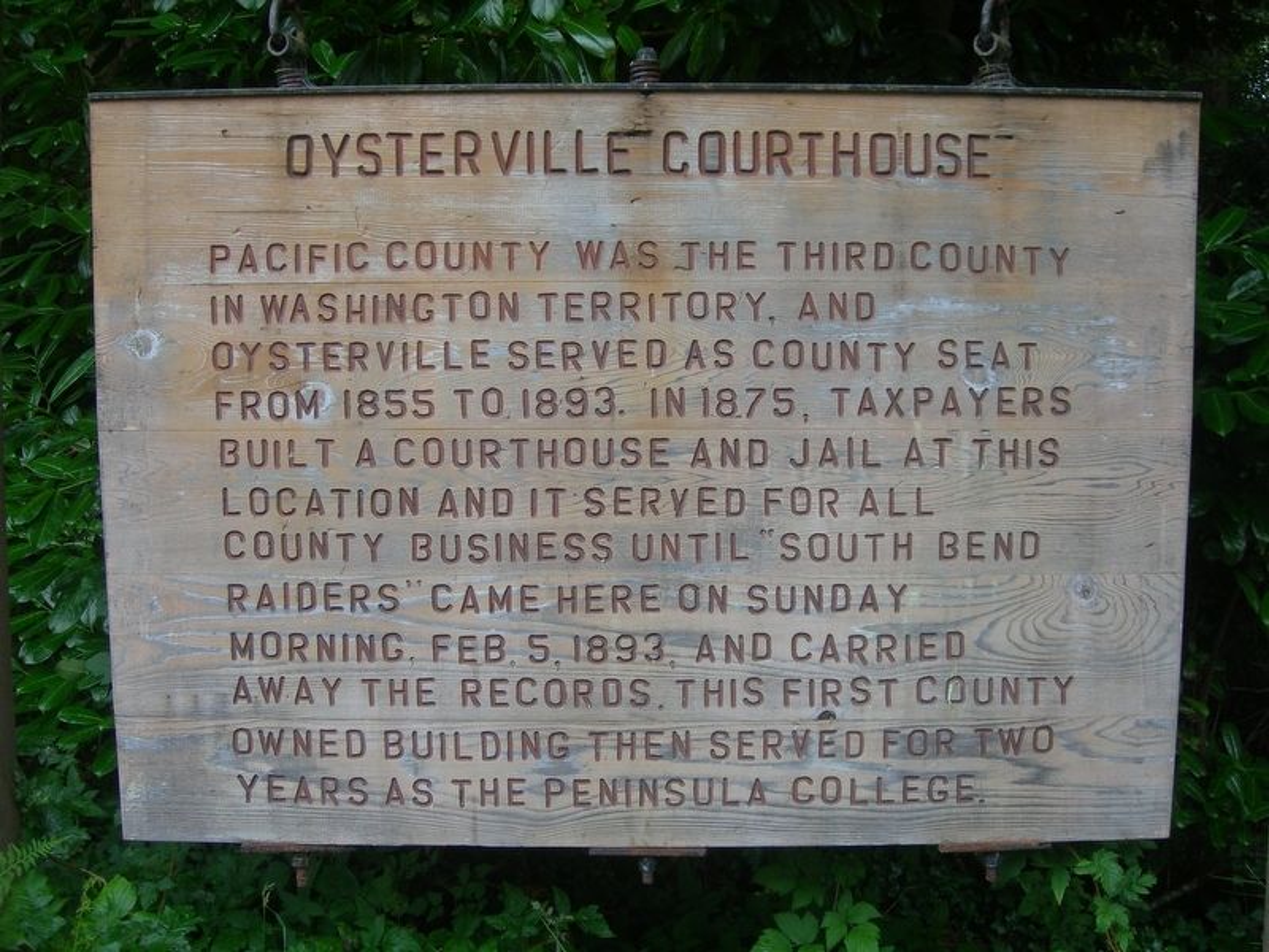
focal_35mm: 41
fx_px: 1503
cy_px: 476
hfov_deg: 45.8
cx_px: 634
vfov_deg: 35.1
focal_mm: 8.5
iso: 50
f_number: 2.9
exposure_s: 1/52.6
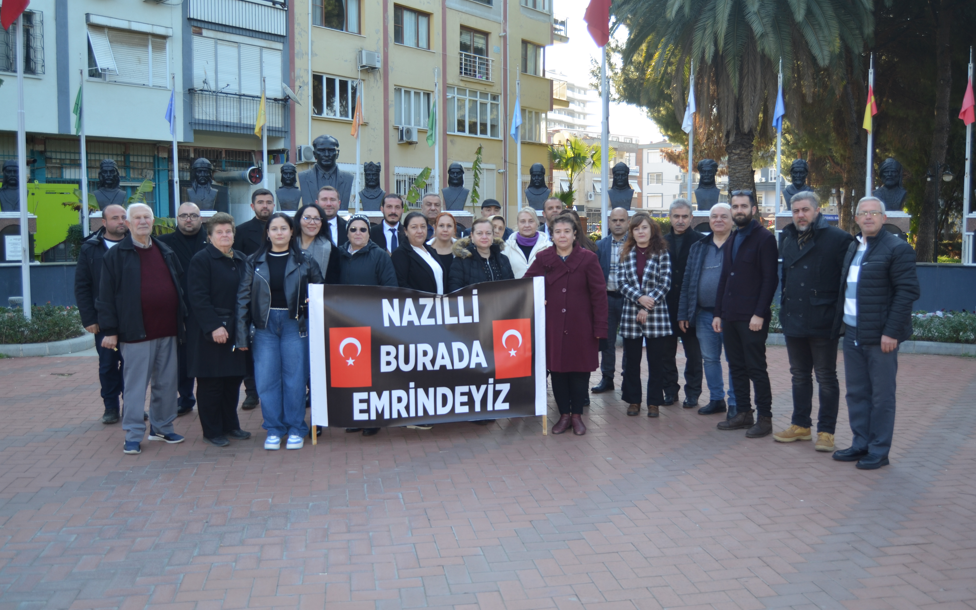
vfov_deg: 37.3
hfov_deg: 56.7
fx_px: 904
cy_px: 289
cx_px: 487
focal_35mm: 34
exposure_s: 1/200
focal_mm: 22
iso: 140
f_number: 3.5
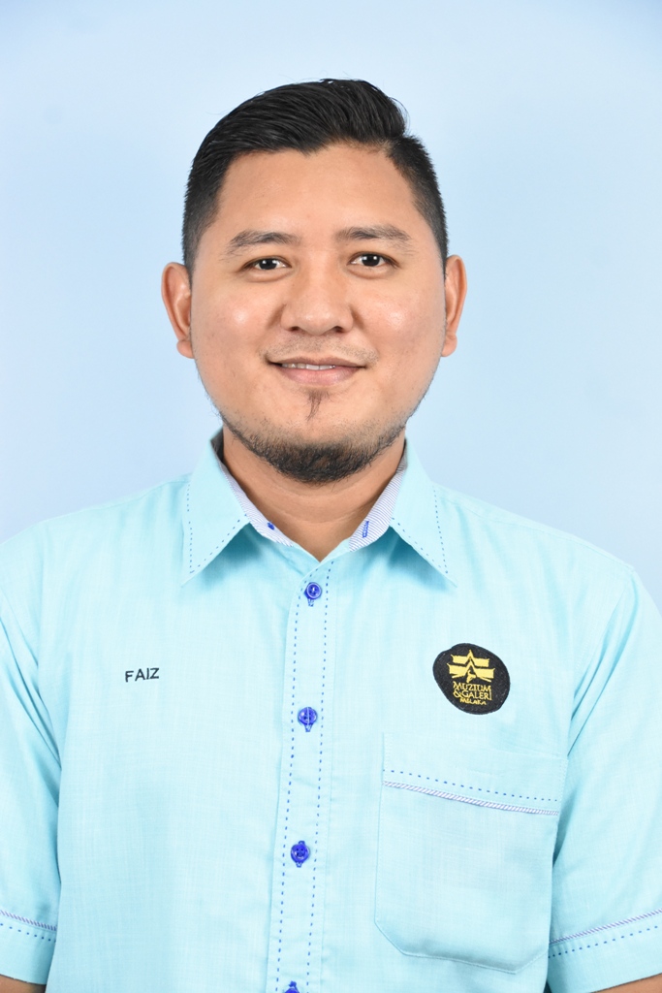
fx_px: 2399
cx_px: 331
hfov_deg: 15.7
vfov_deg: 23.4
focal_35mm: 87
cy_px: 496
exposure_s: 1/320
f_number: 5.6
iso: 4000
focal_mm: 58
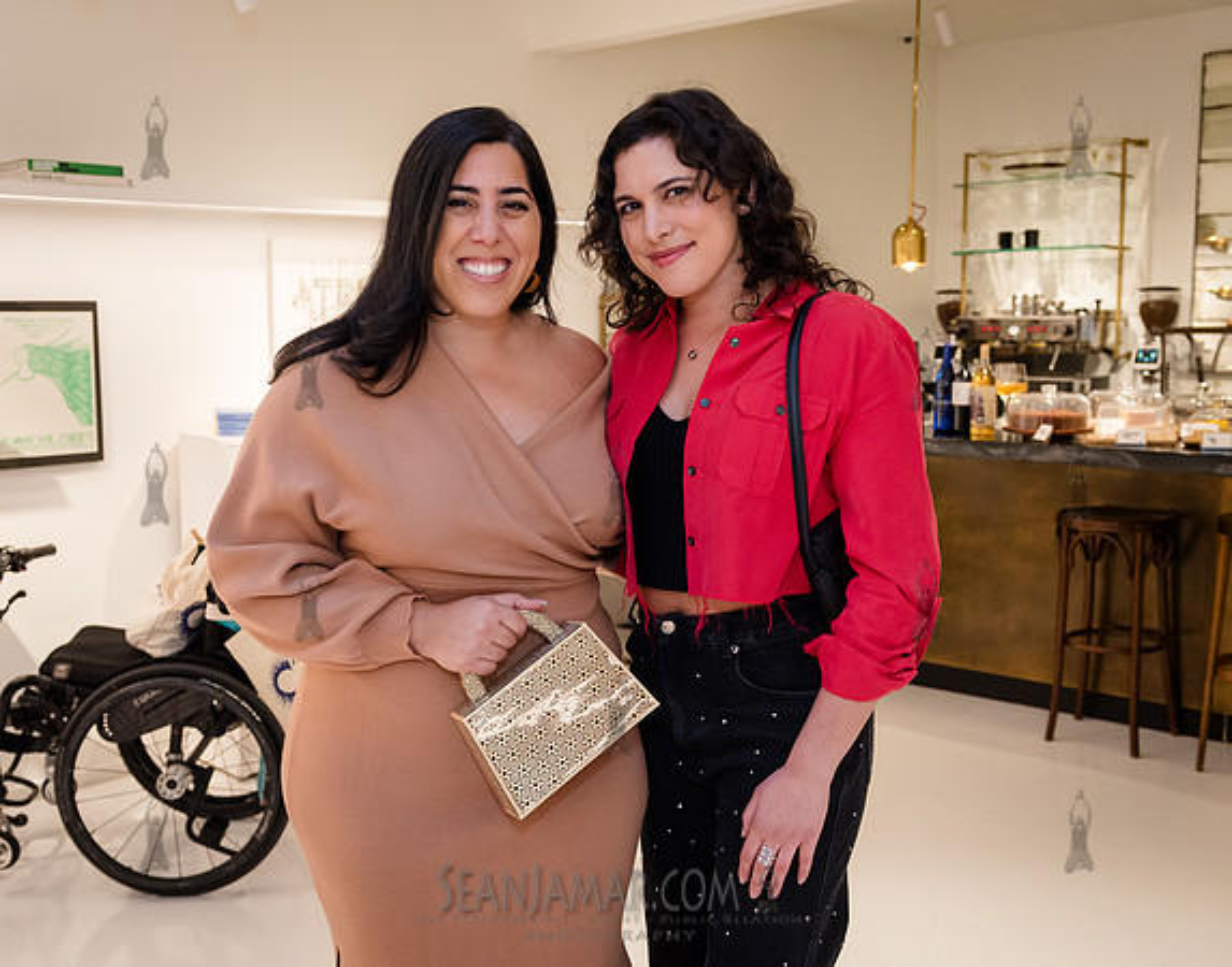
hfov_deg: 47.2
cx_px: 589
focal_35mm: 39
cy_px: 500
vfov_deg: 37.9
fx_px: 1408
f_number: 3.5
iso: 1600
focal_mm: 31
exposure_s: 1/160
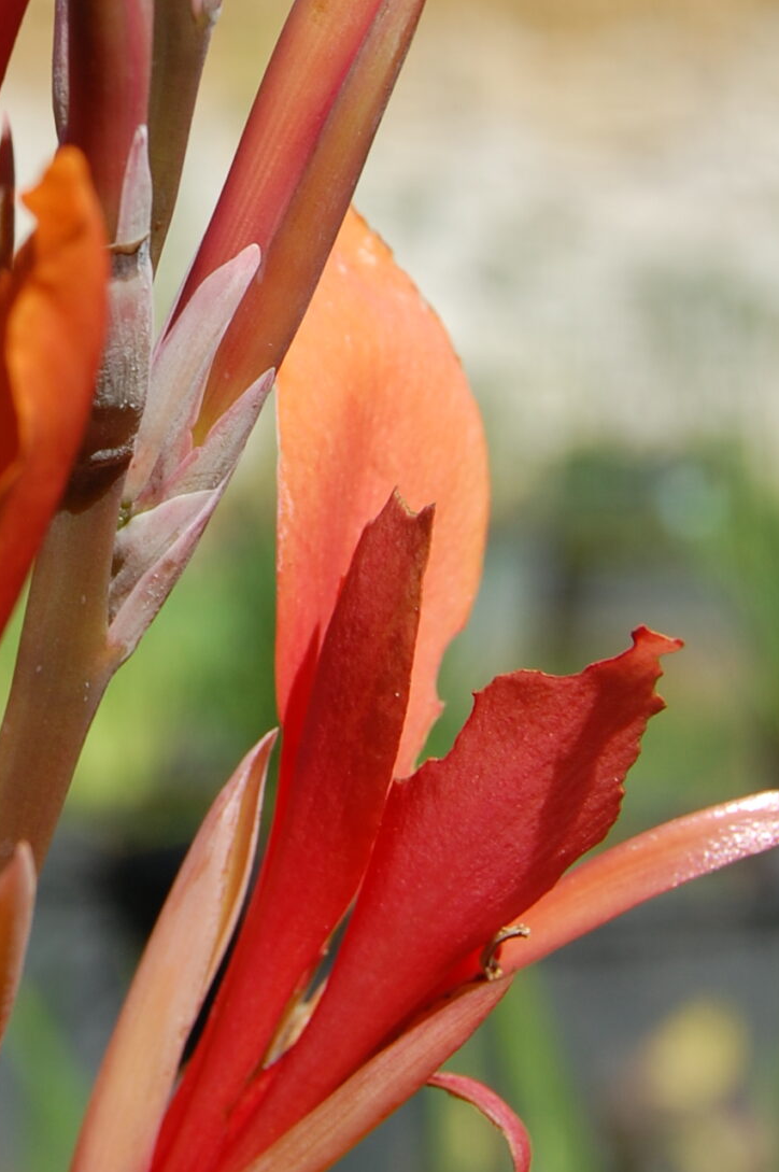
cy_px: 283
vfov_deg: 15.2
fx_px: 4357
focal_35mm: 134
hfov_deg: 10.1
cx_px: 0
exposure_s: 1/400
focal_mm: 38
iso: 200
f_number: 10
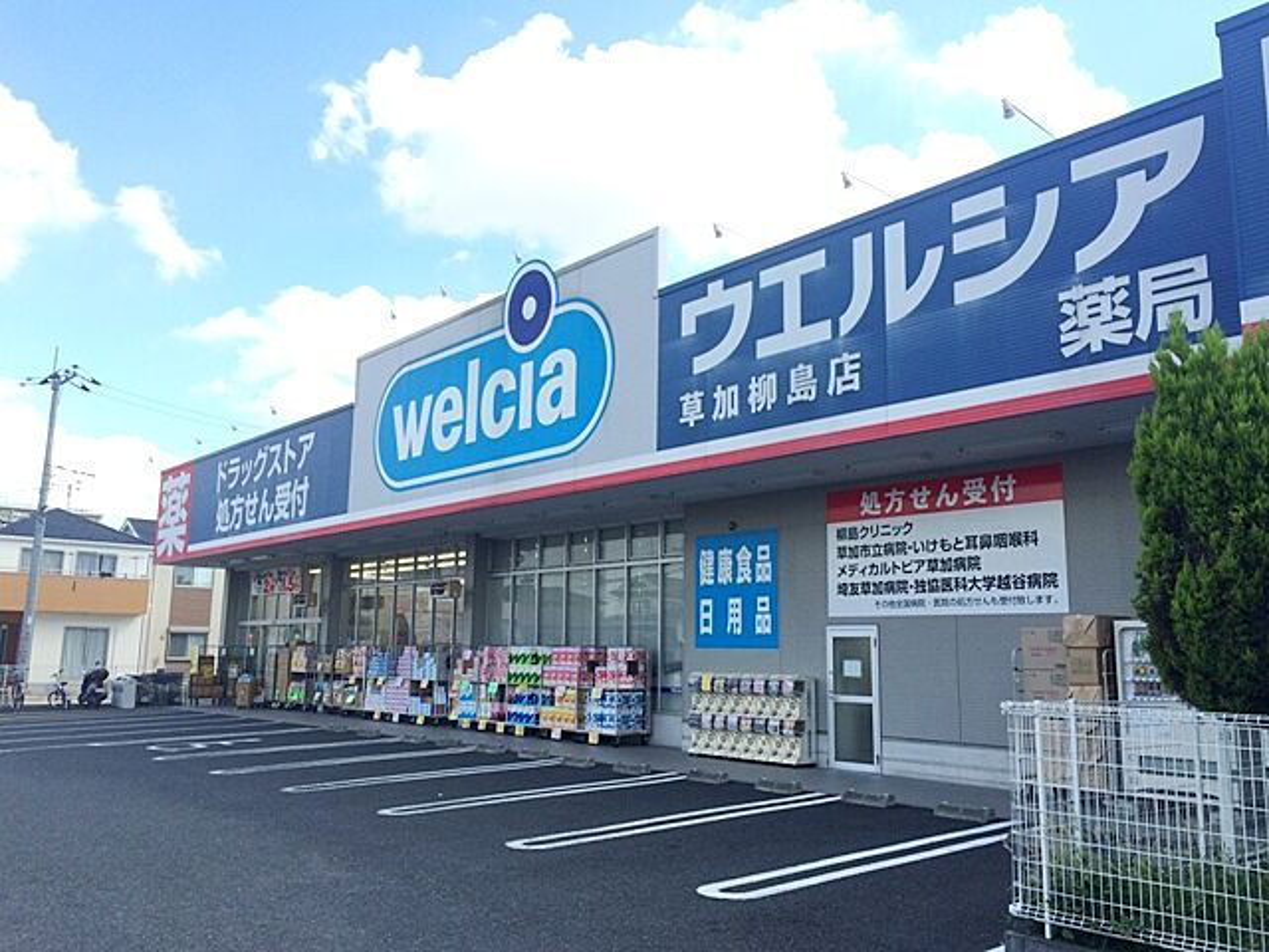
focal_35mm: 29
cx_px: 634
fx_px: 1063
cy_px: 476
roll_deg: -1.6
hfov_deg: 61.7
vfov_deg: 48.2
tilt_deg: +9.8
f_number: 2.2
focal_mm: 4.15
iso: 32
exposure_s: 1/789
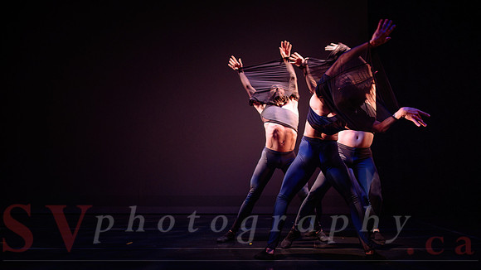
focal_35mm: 31
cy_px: 166
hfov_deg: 61.8
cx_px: 297
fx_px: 396
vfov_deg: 37.5
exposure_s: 1/160
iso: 1000
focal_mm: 24
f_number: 1.4
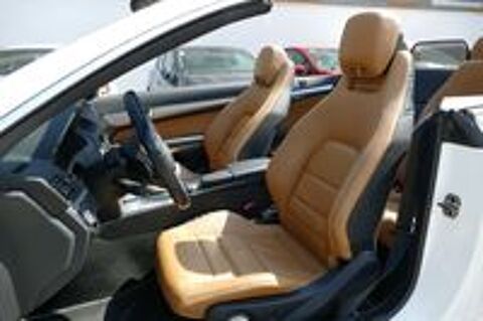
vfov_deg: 51.2
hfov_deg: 71.6
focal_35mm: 25
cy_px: 160
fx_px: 335
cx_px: 242
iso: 125
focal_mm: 9.12
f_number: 2.8
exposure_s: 1/500
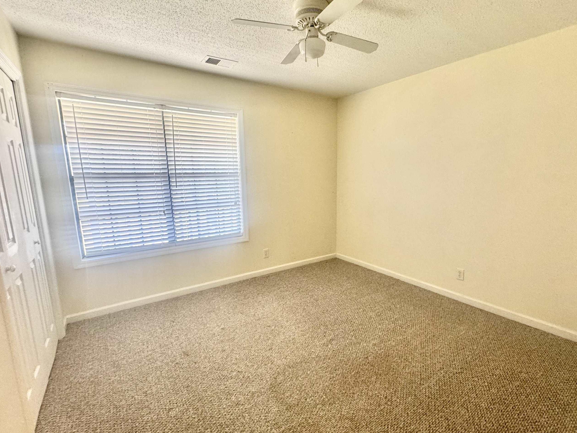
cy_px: 222
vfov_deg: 74.7
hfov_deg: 90.8
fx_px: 283
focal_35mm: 17
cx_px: 315
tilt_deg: -10.6
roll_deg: +0.7
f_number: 2.2
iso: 200
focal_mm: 2.22
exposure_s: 1/60
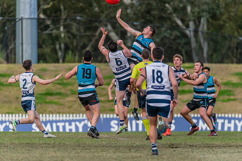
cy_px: 85
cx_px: 129
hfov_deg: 3.8
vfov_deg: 2.6
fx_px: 3608
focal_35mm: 537
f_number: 6.3
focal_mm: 500
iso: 1600
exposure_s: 1/2000
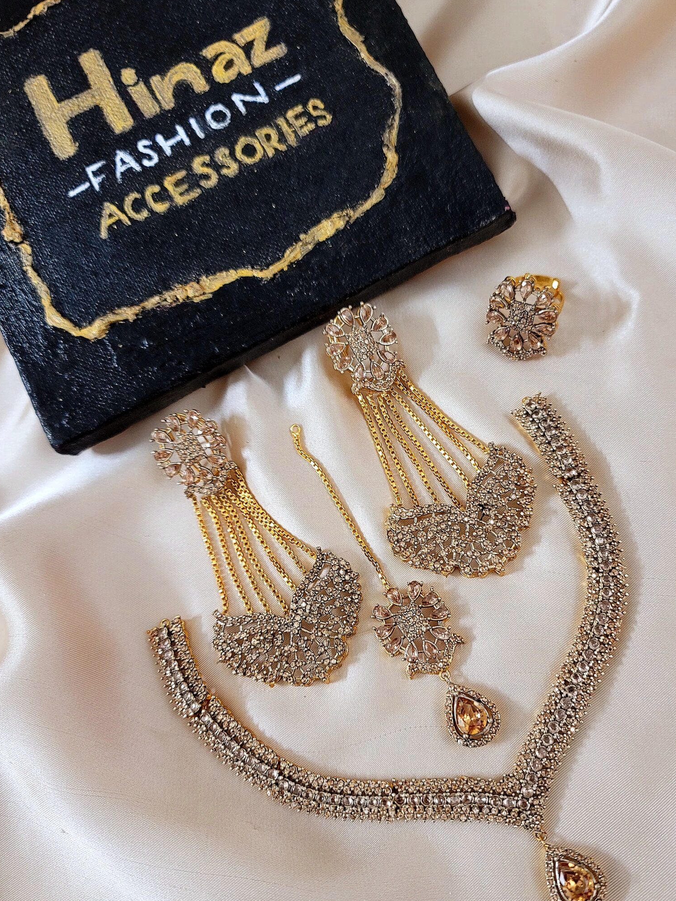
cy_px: 488
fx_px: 833
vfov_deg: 56.7
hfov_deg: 44.1
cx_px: 372
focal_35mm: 32
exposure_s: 1/40
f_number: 1.8
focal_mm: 7
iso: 200
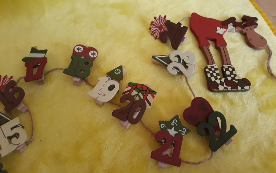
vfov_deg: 43.1
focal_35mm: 29
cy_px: 82
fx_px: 218
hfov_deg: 64.6
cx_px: 138
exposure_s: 1/25
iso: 320
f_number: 1.7
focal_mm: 3.71
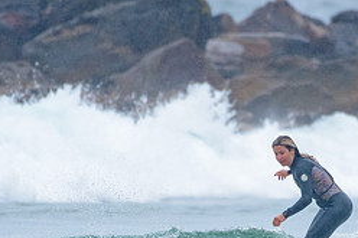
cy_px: 257
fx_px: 14280
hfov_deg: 1.4
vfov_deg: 1.0
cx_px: 276
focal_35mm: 1437
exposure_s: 1/1000
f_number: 5.6
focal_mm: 500
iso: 1100
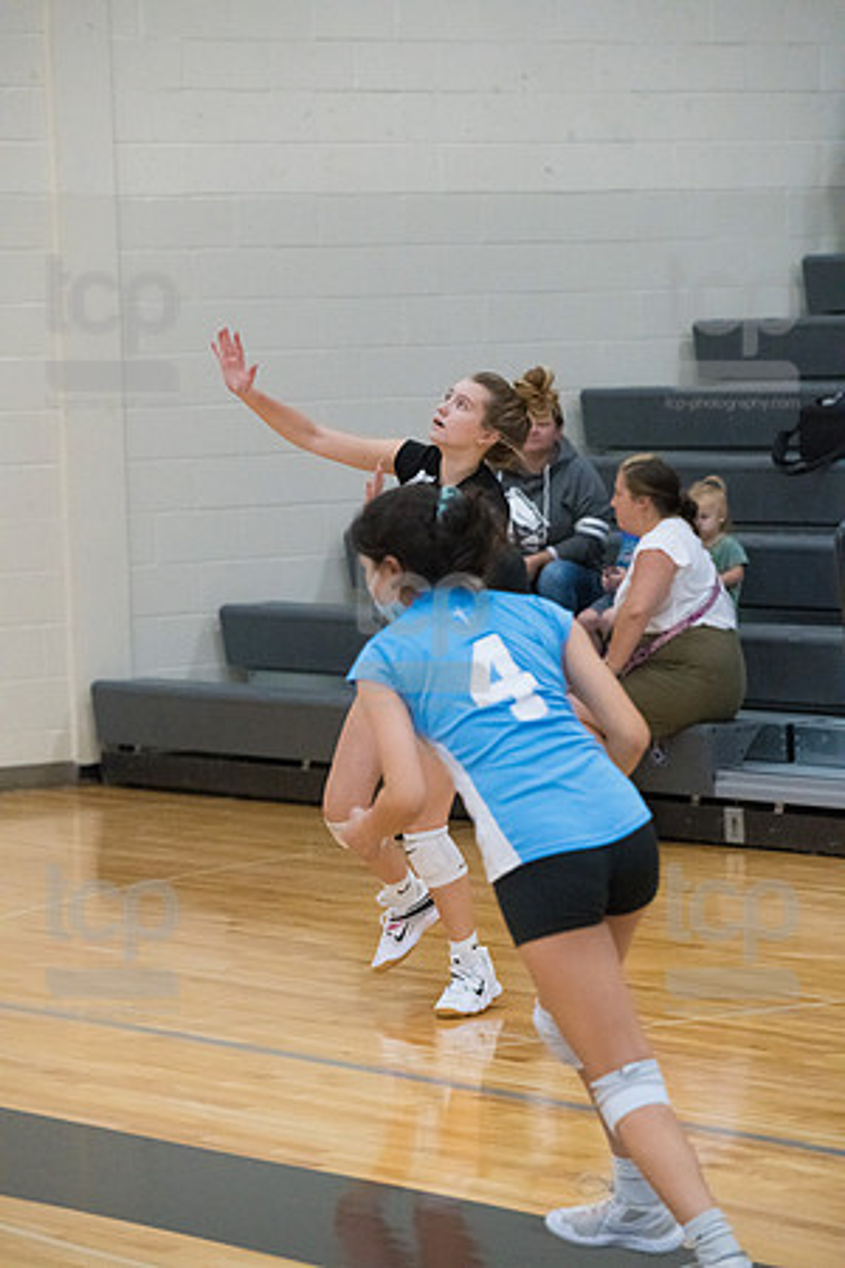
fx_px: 5105
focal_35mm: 145
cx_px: 422
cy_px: 634
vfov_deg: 14.2
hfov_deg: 9.5
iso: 6400
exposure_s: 1/1000
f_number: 4.5
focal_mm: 145
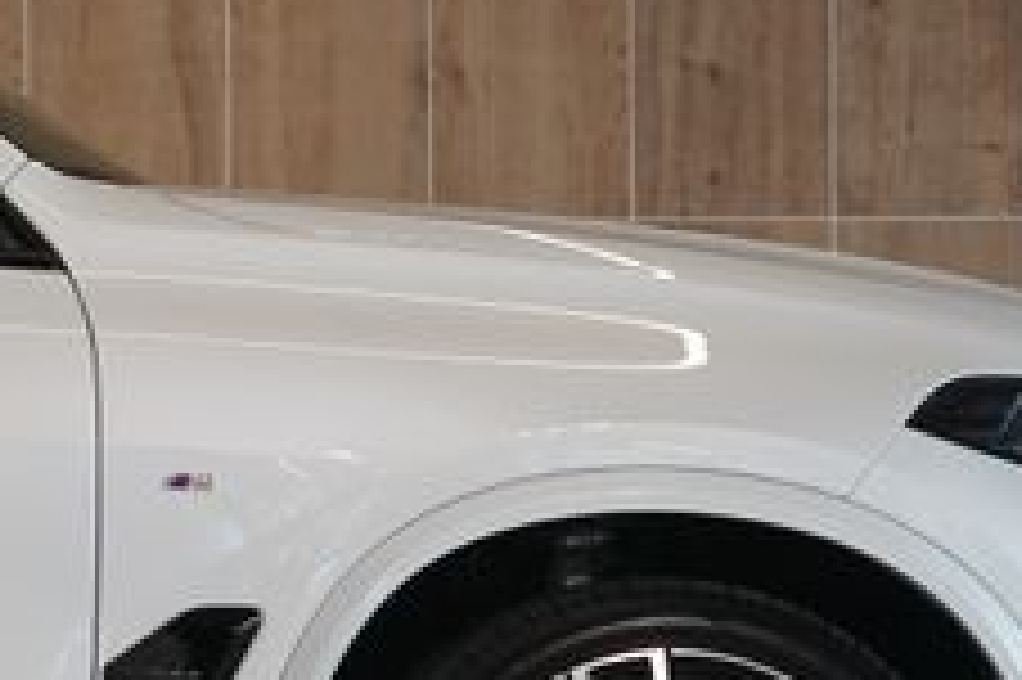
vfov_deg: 5.2
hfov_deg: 7.6
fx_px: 7546
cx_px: -693
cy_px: 426
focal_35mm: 266
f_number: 5
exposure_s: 1/160
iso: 2000
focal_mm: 59
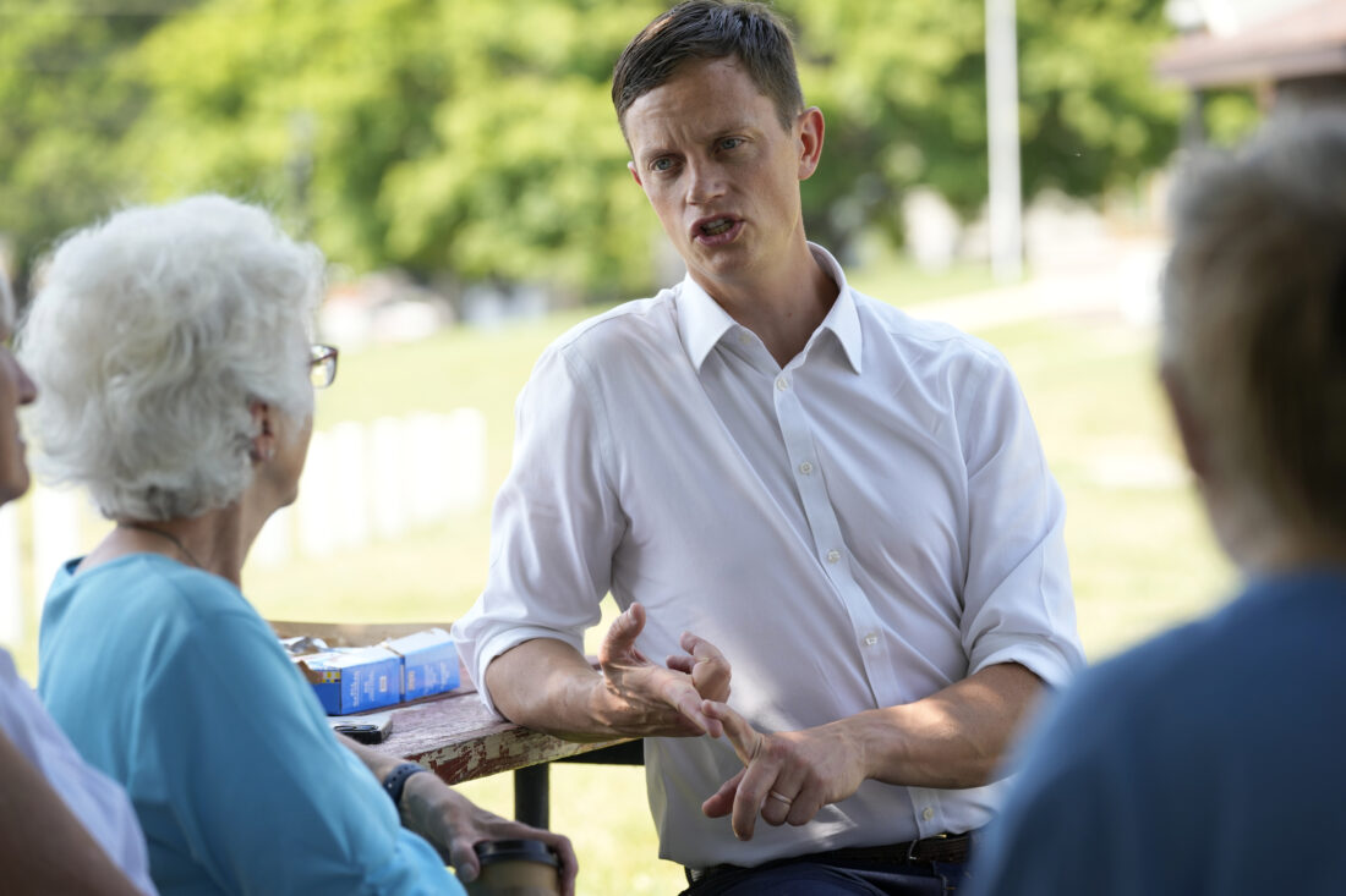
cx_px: 673
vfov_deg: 9.5
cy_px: 448
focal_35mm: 144
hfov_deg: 14.3
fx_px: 5383
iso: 320
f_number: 4.5
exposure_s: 1/400
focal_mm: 144
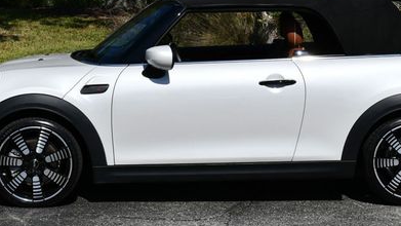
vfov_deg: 11.7
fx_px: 1095
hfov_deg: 20.7
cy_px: 24
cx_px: 196
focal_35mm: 103
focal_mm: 30
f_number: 9
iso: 100
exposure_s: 1/400
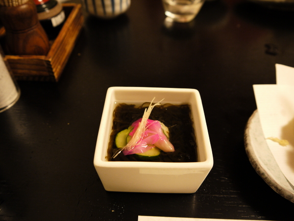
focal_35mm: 30
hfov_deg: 60.0
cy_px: 110
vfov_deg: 46.8
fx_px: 255
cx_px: 147
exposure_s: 1/25
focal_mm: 15
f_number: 3.6
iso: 400
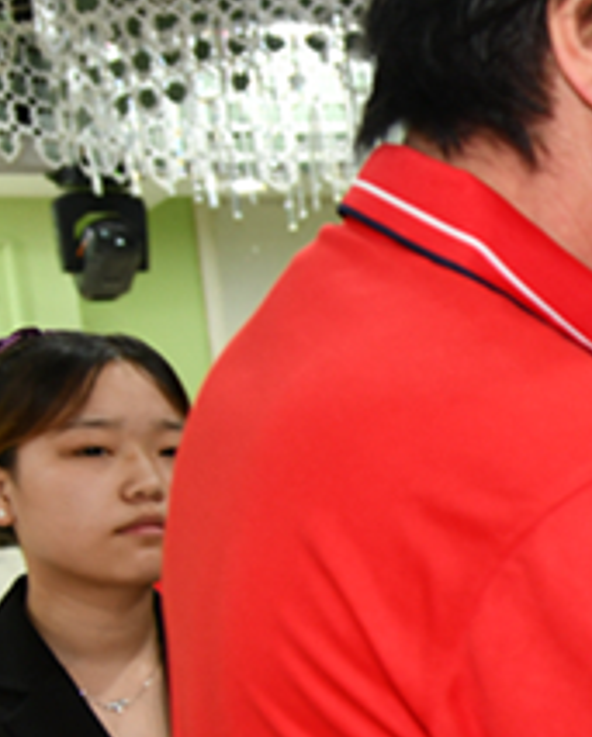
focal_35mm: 109
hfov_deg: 11.9
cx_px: 1336
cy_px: 535
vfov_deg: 17.5
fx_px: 2382
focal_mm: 31
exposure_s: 1/20
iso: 640
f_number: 5
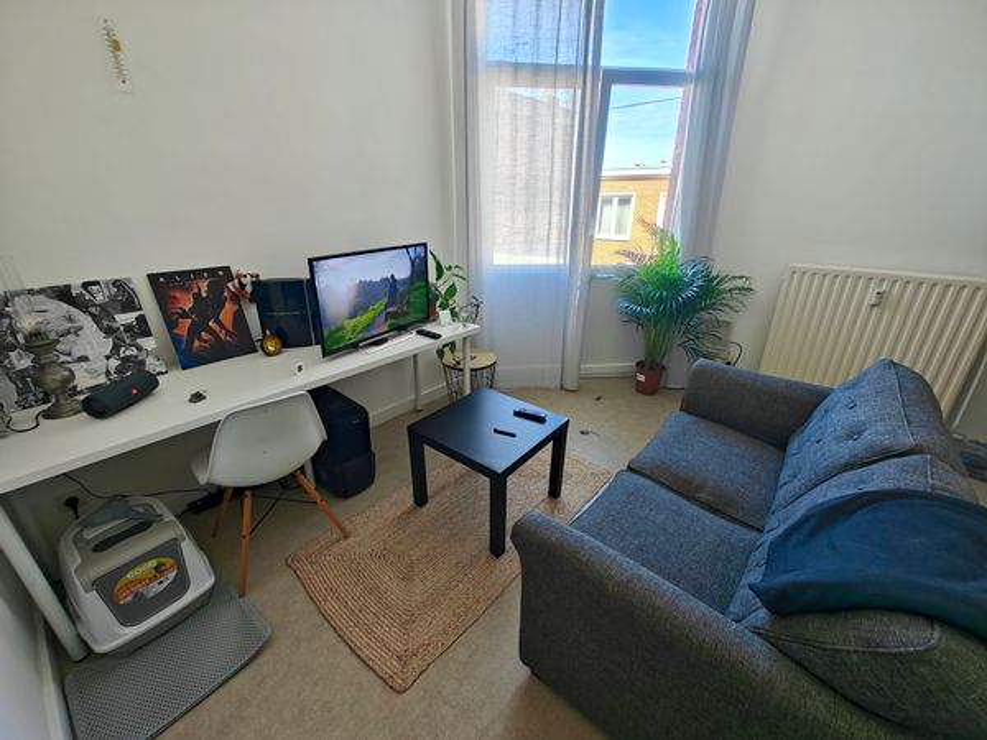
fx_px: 399
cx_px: 494
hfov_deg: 102.1
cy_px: 370
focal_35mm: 14
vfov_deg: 85.7
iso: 80
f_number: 2.2
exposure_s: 1/50
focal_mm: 2.59
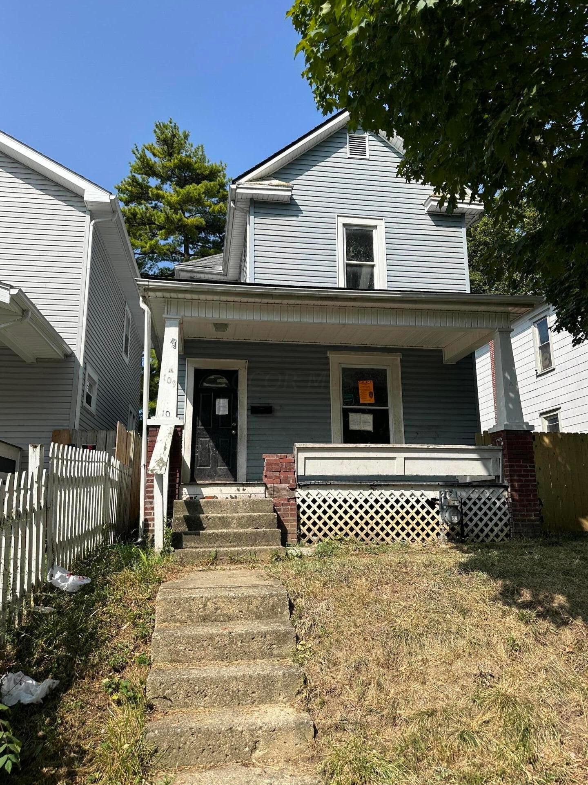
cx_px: 293
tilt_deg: +14.0
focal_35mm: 25
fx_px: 566
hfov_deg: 54.9
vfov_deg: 69.4
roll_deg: -0.6
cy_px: 381
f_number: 1.78
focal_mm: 6.86
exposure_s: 1/3597
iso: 80
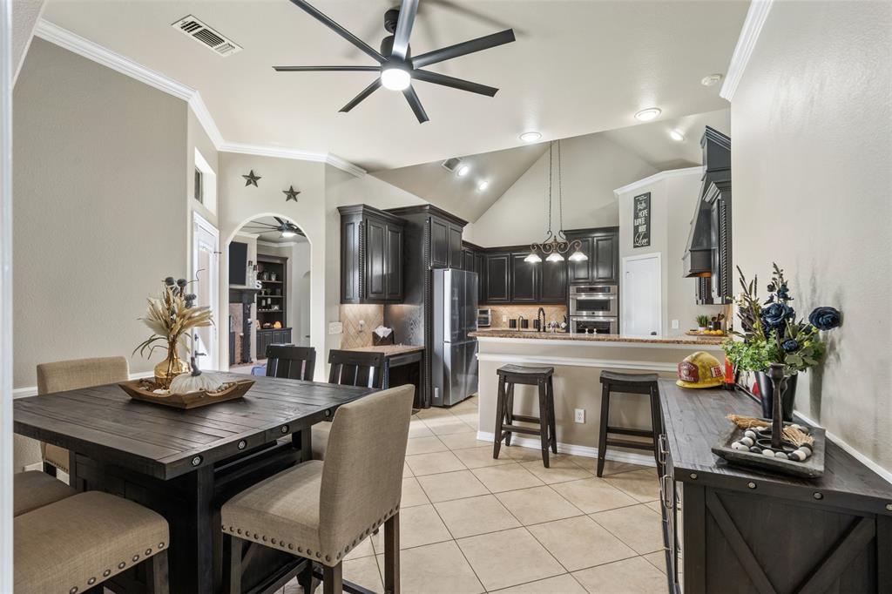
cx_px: 446
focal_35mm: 16
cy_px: 297
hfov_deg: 96.8
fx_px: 396
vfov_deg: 73.7
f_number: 9
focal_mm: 16
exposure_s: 1/2
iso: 160
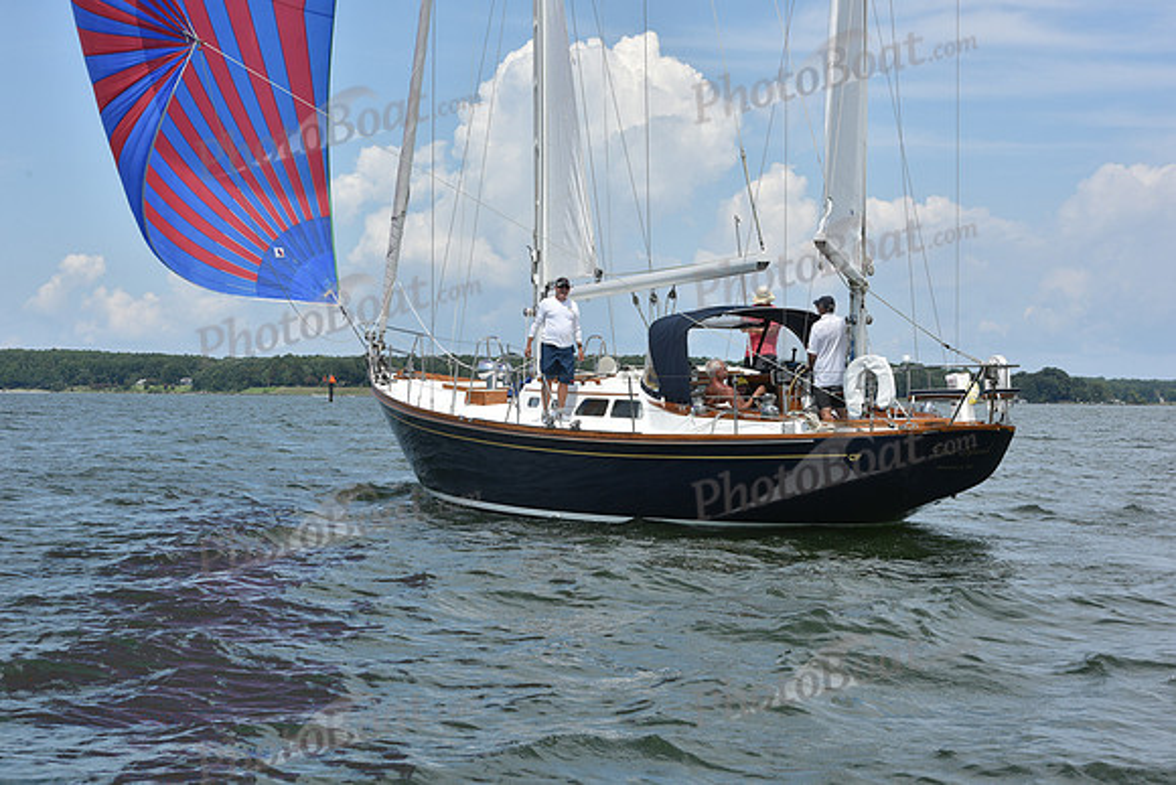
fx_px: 2287
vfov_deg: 19.5
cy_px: 392
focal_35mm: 70
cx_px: 588
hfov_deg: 28.8
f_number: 13
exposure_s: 1/640
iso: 320
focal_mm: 70
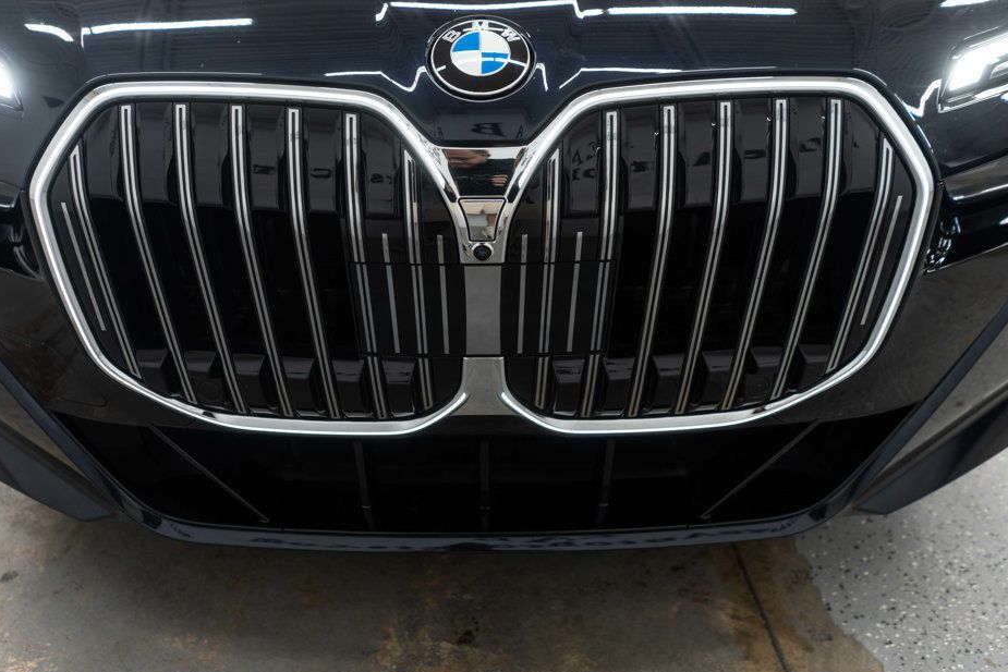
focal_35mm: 31
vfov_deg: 42.3
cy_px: 320
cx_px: 485
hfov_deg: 60.3
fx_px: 868
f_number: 3.2
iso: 250
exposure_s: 1/50
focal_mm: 28
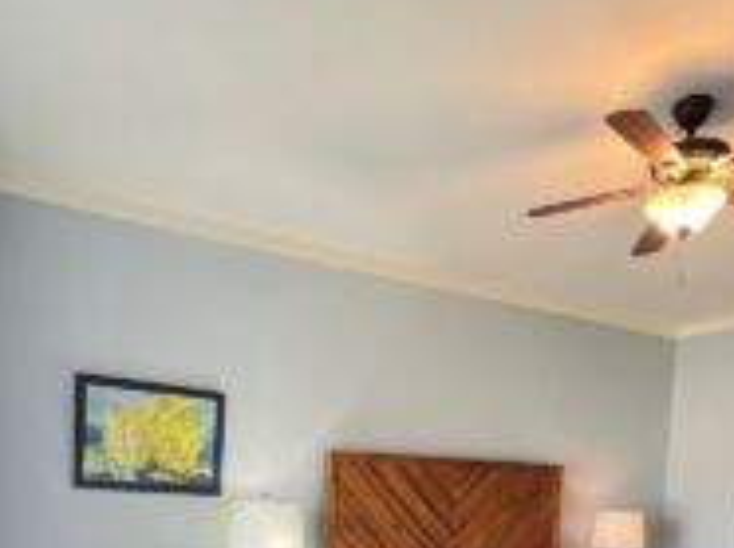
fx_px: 593
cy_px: 548
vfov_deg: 42.8
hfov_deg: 63.3
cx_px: 406
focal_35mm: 28
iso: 250
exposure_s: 1/60
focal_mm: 1.57
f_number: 1.8
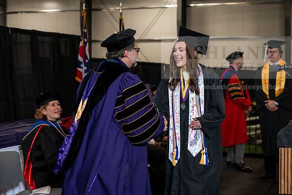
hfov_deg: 28.8
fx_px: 568
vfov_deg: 19.5
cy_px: 98
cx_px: 146
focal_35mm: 70
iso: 1250
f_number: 5
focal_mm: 70
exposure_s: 1/200
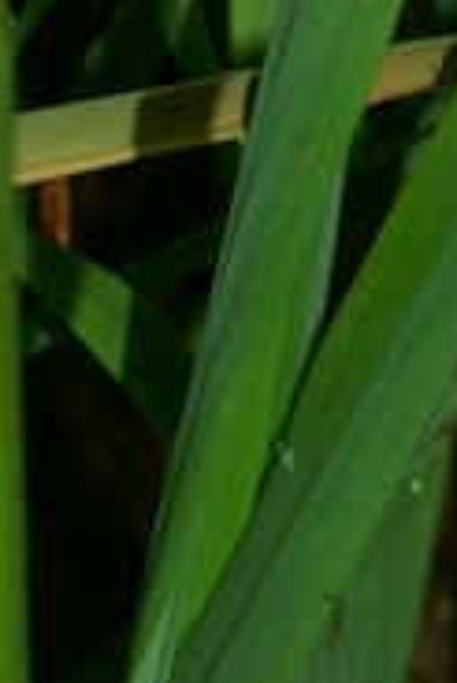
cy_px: -509
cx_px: 1360
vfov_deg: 2.6
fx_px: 14842
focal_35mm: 781
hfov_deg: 1.8
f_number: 14
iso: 100
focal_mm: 80
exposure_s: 1/125
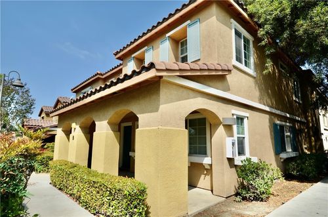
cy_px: 108
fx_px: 191
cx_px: 164
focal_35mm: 21
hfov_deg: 81.3
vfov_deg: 59.3
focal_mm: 14
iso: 100
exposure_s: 1/320
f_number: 9
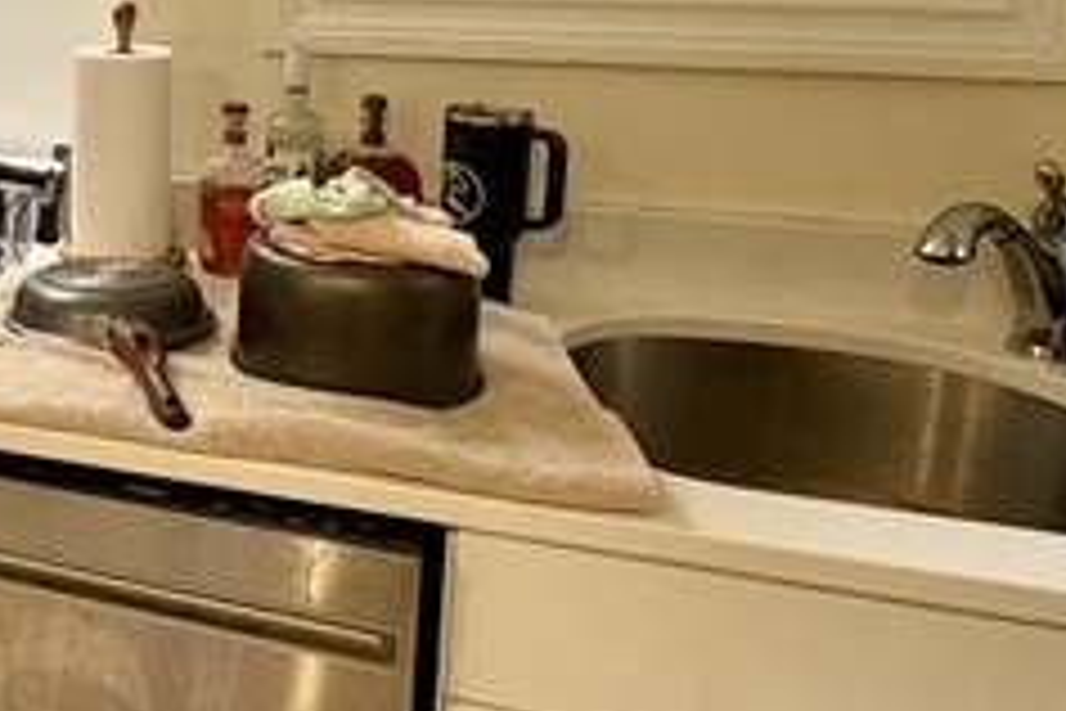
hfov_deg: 40.1
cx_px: -56
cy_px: 72
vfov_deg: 31.1
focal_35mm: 41
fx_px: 1214
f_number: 2.2
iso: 500
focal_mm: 2.22
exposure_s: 1/60
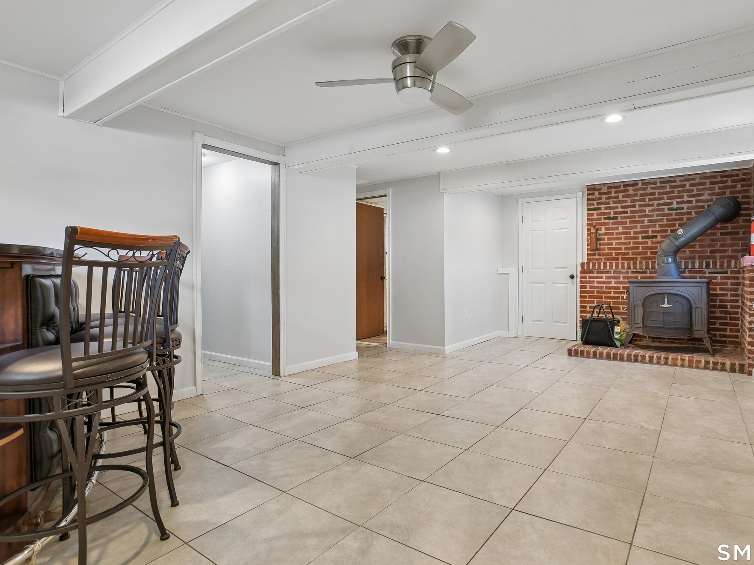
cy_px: 278
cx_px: 413
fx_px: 414
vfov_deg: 68.7
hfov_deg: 84.4
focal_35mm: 19
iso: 400
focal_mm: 17
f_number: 11
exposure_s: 1/5
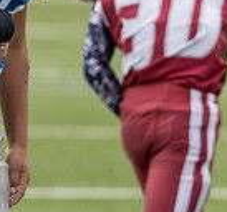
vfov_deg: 1.9
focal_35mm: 871
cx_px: -79
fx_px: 6253
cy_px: -16
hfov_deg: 2.1
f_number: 3.5
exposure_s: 1/1250
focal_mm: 178
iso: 250
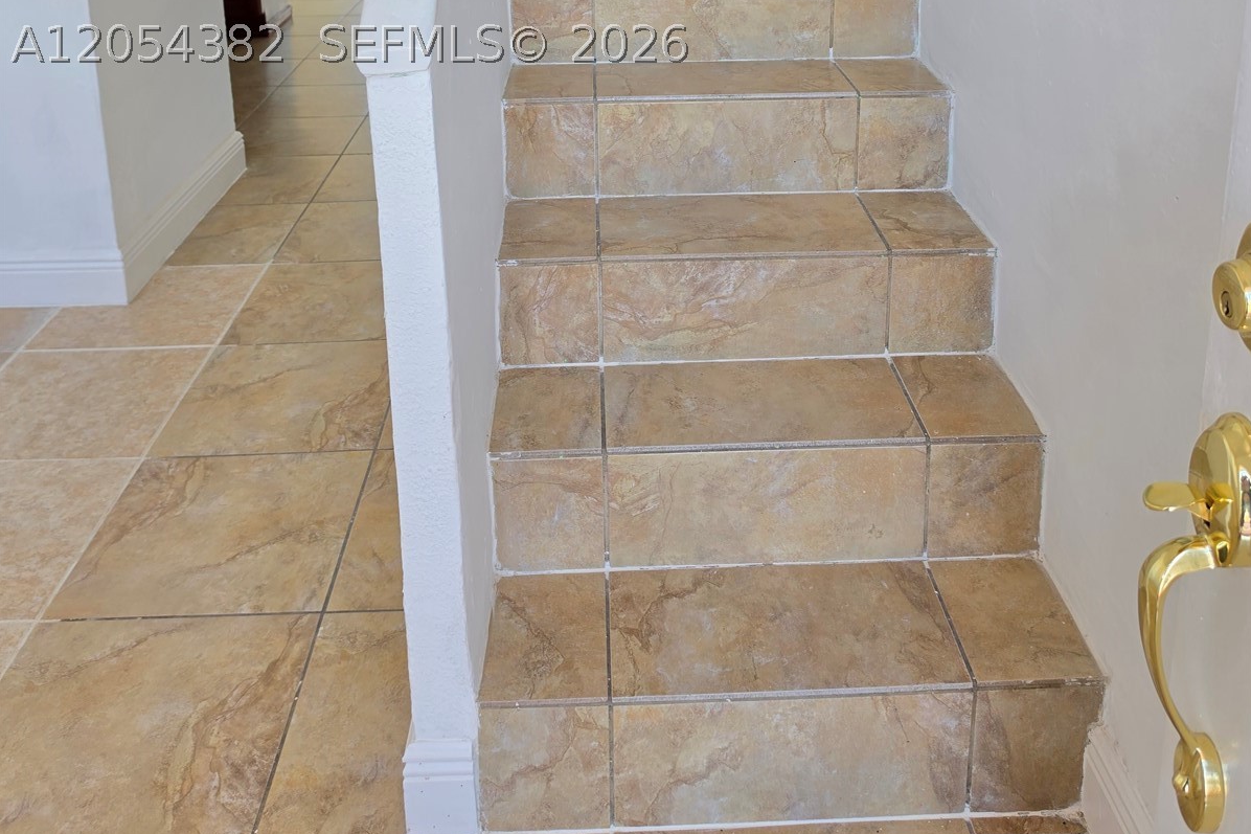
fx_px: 1112
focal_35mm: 32
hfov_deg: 58.7
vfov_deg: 37.7
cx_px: 627
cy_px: 44
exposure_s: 1/180
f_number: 1.4
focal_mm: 6.5
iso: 50
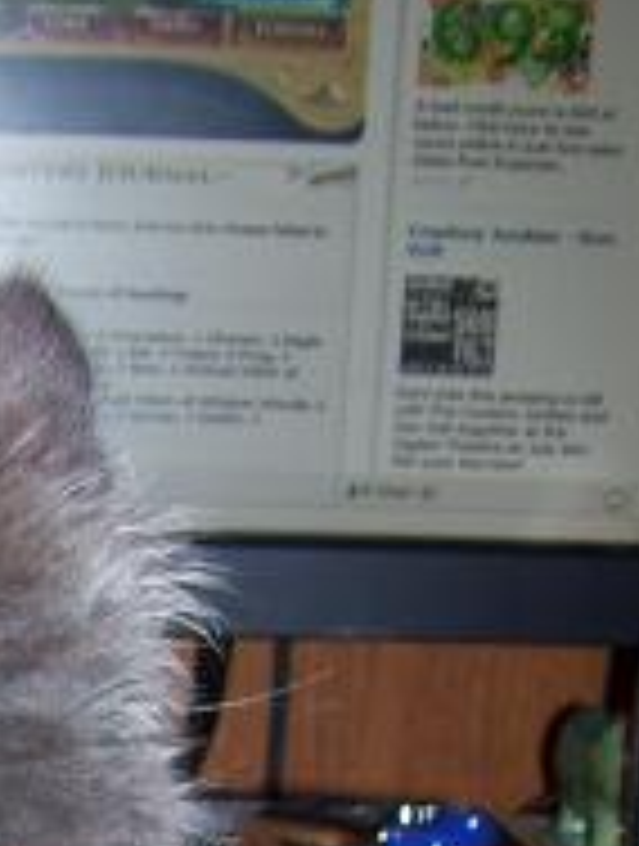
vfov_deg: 16.5
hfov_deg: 13.2
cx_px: -160
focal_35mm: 109
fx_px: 2671
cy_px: 1251
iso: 80
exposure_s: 1/60
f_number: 2.7
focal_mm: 6
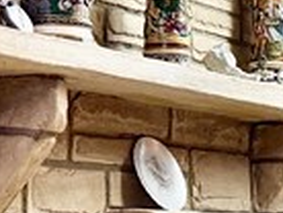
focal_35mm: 178
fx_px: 1458
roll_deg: +0.4
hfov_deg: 9.4
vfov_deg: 8.3
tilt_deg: +1.0
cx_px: 769
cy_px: 242
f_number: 1.78
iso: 250
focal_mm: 6.76
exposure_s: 1/60
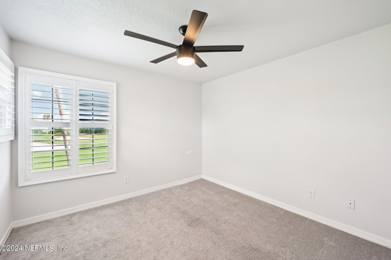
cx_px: 196
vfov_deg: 81.1
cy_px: 130
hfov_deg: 104.3
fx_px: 152
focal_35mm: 14
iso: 400
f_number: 8
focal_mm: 14
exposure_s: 1/10
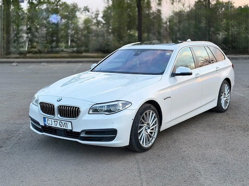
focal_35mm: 48
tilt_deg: -8.9
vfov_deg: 30.3
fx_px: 345
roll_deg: +0.9
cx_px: 124
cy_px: 93
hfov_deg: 39.7
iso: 80
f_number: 1.78
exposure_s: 1/121
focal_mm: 6.76
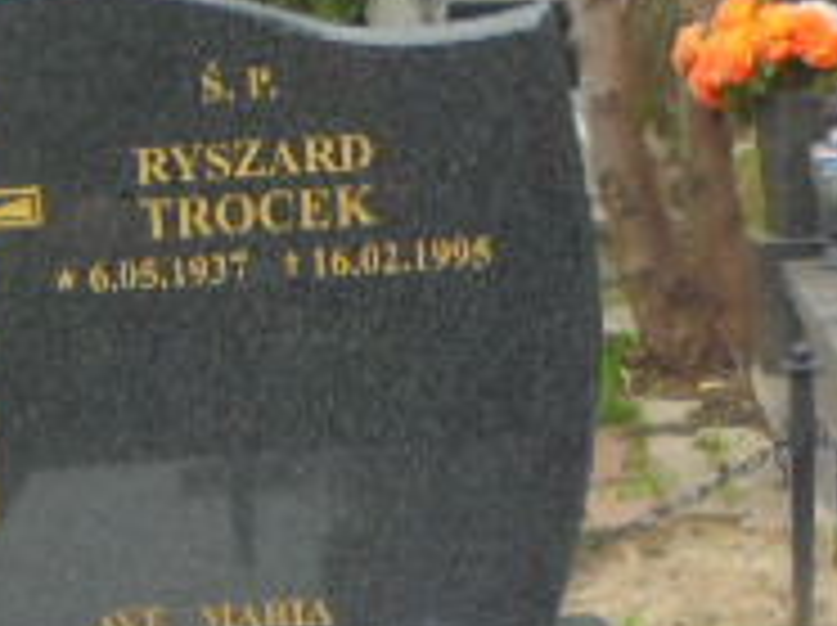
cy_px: 905
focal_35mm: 117
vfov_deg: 12.1
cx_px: 297
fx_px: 2825
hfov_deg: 16.8
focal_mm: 6.1
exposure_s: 1/100
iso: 100
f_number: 4
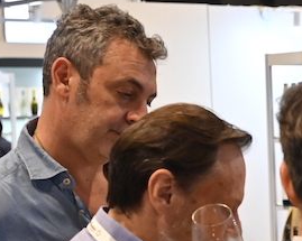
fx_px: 1555
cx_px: 619
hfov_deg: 10.2
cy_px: 257
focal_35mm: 174
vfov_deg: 8.8
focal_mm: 39
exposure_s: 1/320
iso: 2500
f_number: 4
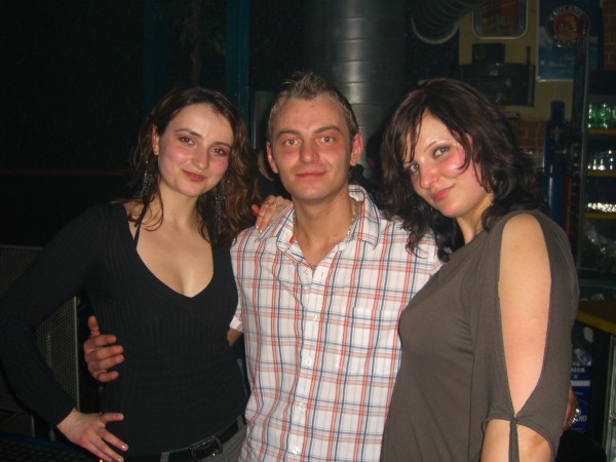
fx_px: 676
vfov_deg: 37.7
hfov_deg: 49.0
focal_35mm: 38
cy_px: 231
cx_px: 308
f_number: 2.8
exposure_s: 1/60
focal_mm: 7.9
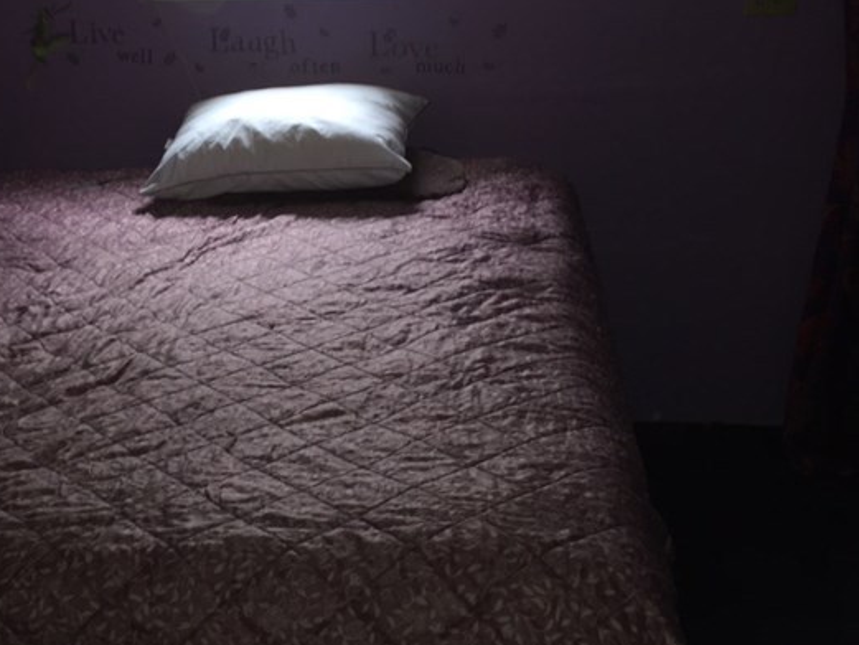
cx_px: 267
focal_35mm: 57
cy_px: 221
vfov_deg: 25.5
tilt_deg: -15.3
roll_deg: +2.9
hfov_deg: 33.4
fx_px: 1415
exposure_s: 1/20
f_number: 2.2
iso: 50
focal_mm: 4.15
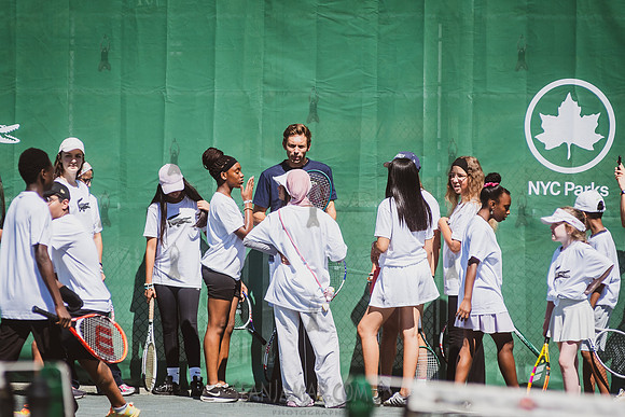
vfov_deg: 5.5
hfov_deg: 8.2
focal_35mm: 250
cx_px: 309
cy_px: 192
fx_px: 4334
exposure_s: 1/3200
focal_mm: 185
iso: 200
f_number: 4
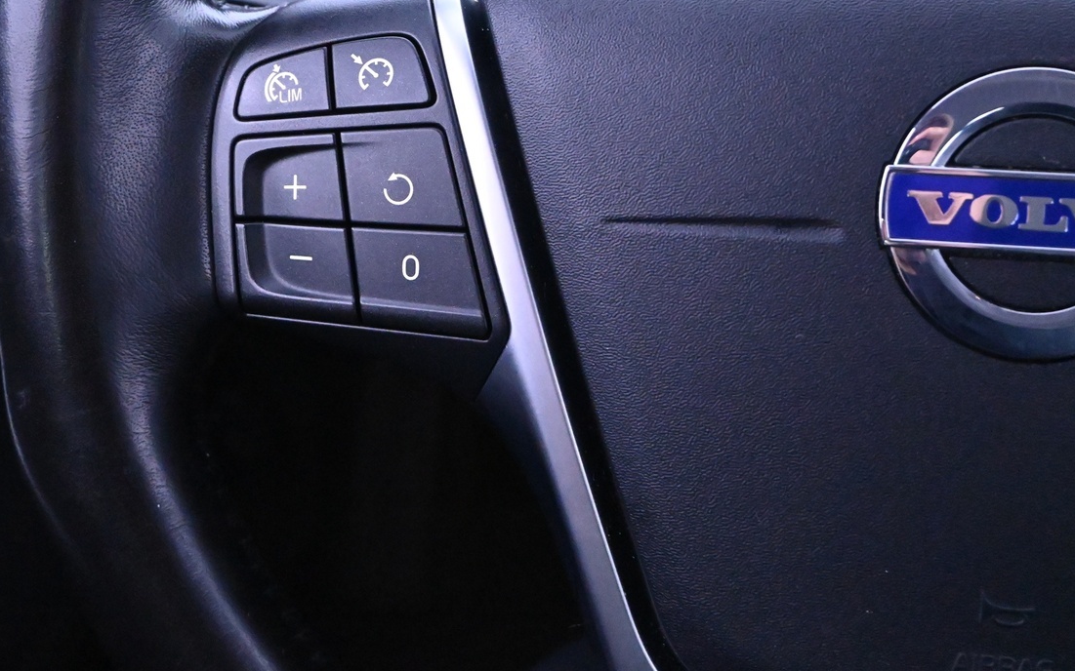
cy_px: 152
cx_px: 431
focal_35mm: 45
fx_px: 1318
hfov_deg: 44.1
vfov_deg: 28.1
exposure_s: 1/30
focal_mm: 20
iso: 9000
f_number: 4.5
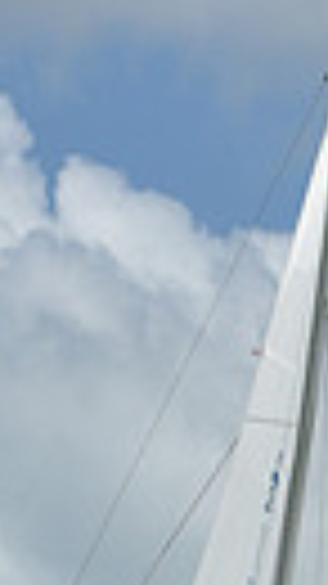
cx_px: 160
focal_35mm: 421
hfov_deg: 2.9
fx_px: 6518
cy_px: 832
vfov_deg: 5.1
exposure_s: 1/1600
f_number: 9
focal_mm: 90
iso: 250
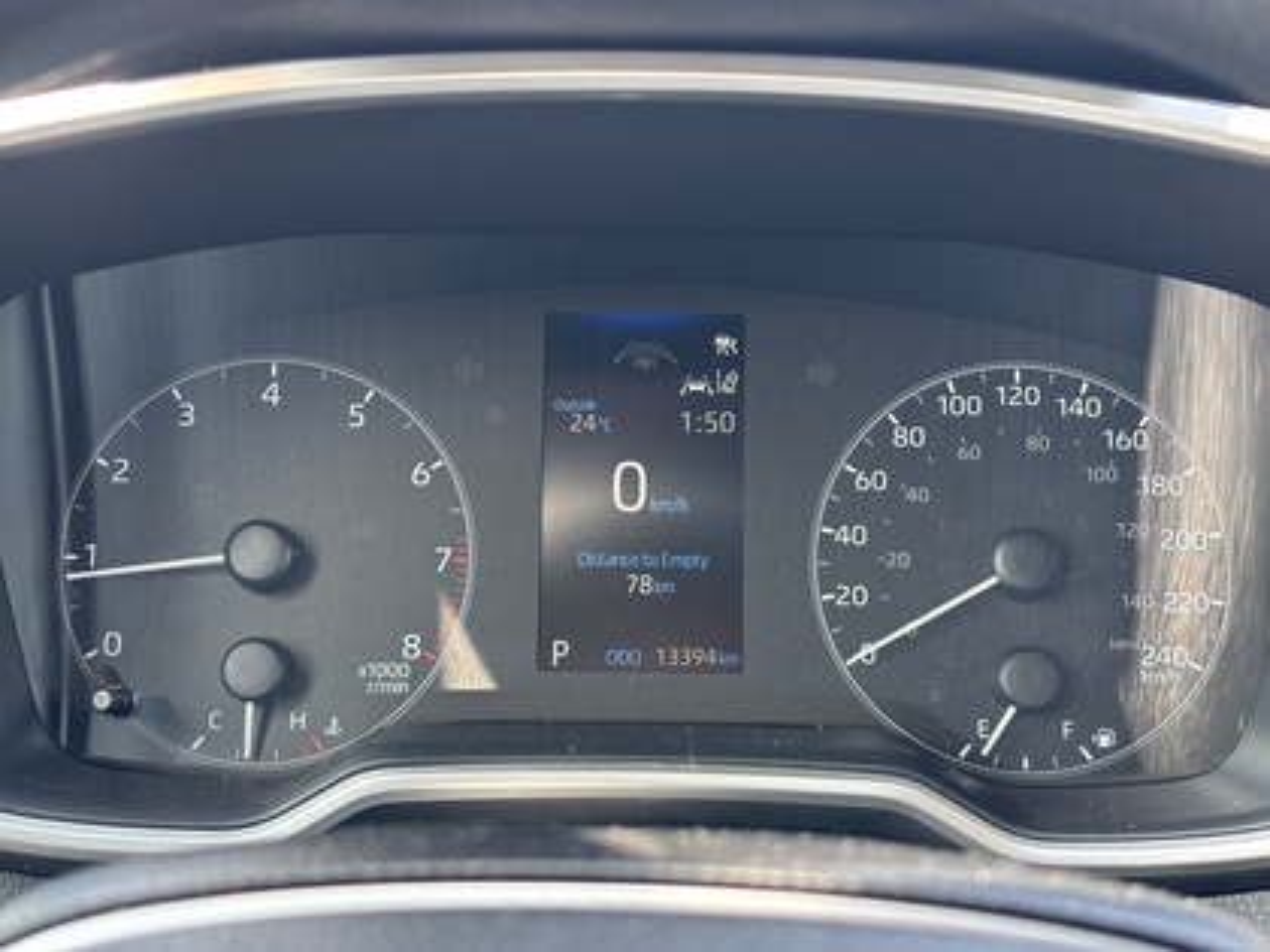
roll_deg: -1.8
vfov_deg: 28.0
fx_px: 1908
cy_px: 476
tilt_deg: -16.7
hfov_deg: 36.8
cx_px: 635
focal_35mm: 52
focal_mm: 5.96
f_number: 1.6
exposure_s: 1/60
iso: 64
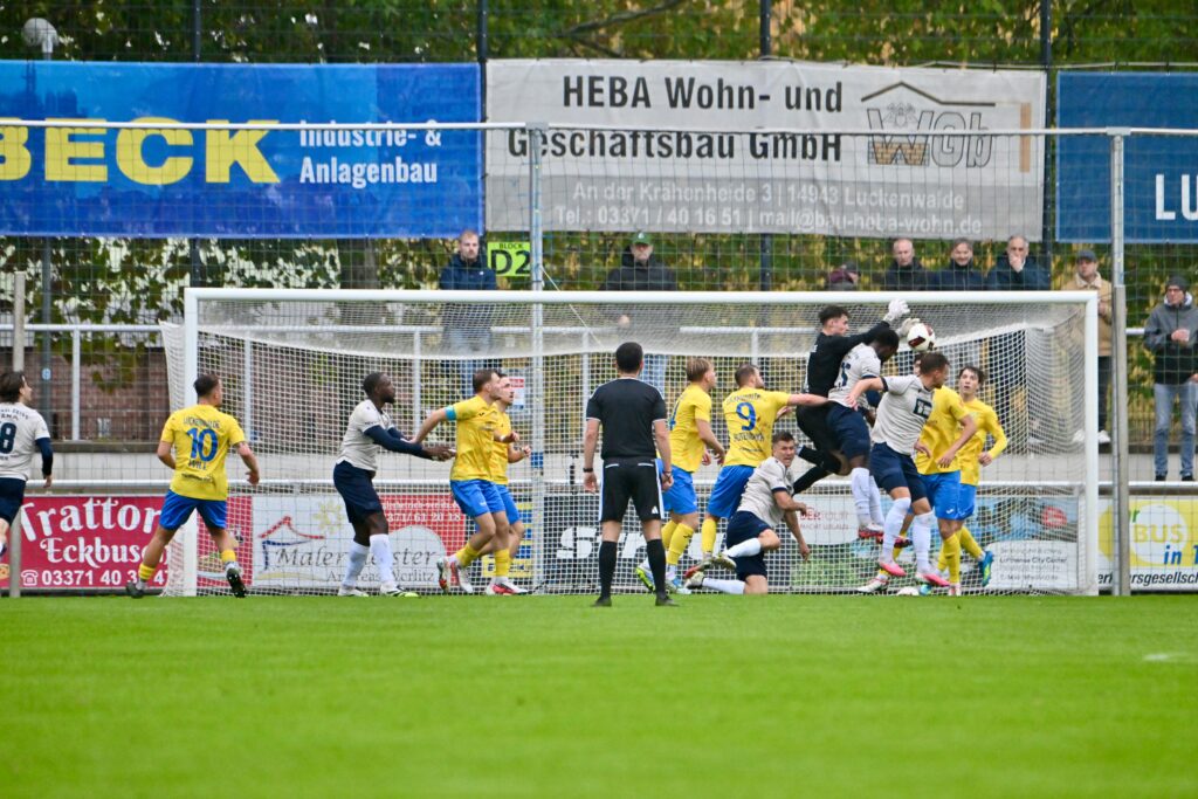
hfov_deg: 5.2
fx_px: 13312
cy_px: 400
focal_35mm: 400
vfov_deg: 3.4
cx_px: 599
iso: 3200
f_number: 5.6
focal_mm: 400
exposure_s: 1/1600
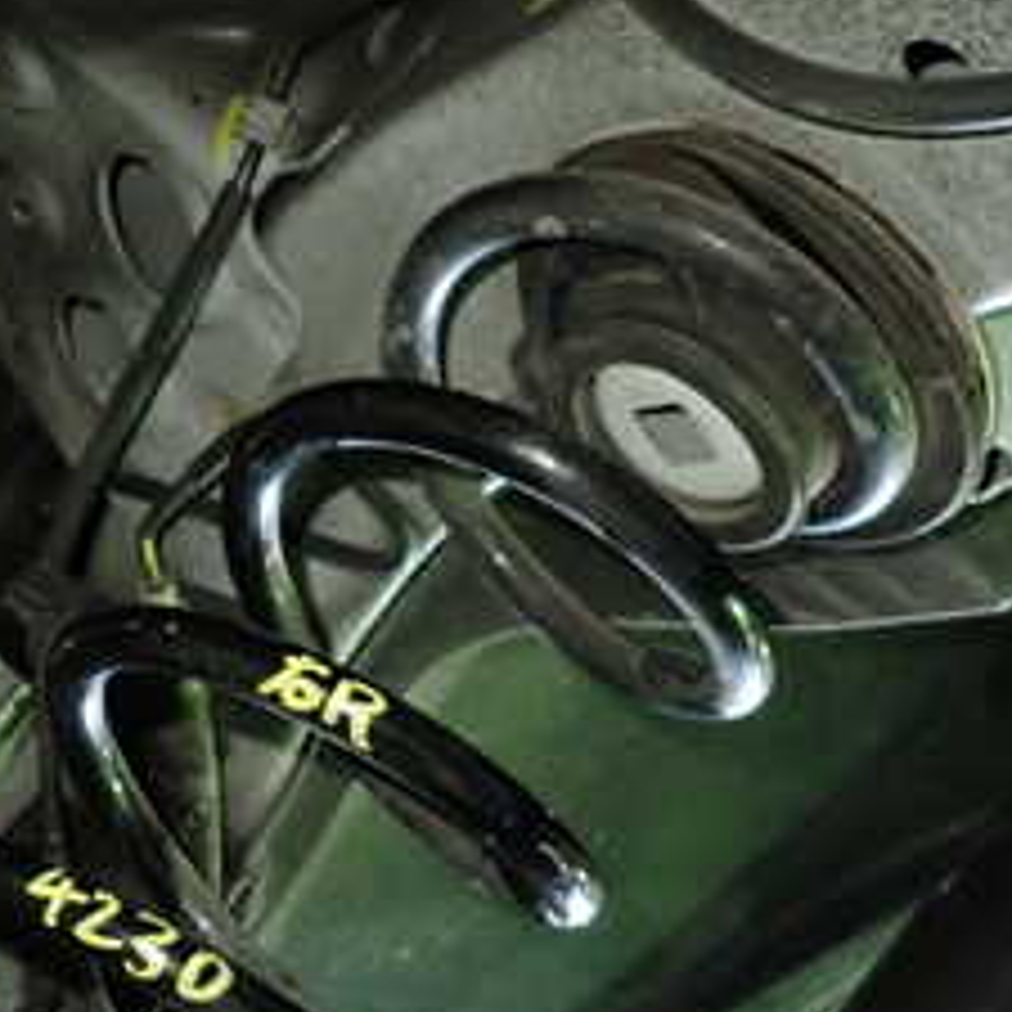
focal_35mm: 59
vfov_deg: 27.8
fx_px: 1951
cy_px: 940
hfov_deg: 28.5
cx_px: 211
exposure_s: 1/20
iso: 800
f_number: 2
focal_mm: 4.5
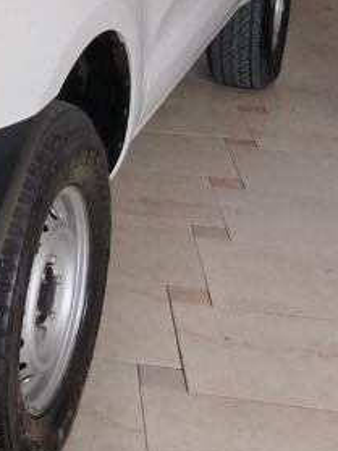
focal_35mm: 88
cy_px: -31
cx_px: -254
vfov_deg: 21.3
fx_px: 1147
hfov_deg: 14.8
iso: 347
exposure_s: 1/100
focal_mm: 5.25
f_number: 1.75
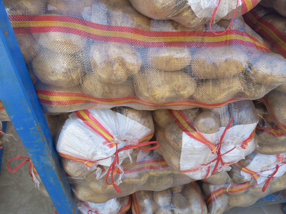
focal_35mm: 27
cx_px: 143
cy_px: 107
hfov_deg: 65.3
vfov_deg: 51.4
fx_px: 223
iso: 50
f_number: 1.9
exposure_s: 1/436
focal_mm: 5.52
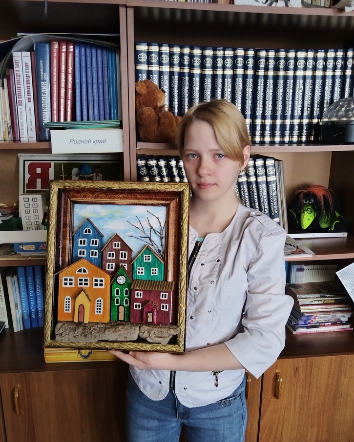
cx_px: 178
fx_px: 367
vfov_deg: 62.1
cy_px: 236
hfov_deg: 51.5
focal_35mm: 28
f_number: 1.9
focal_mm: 4.95
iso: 956
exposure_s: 1/50
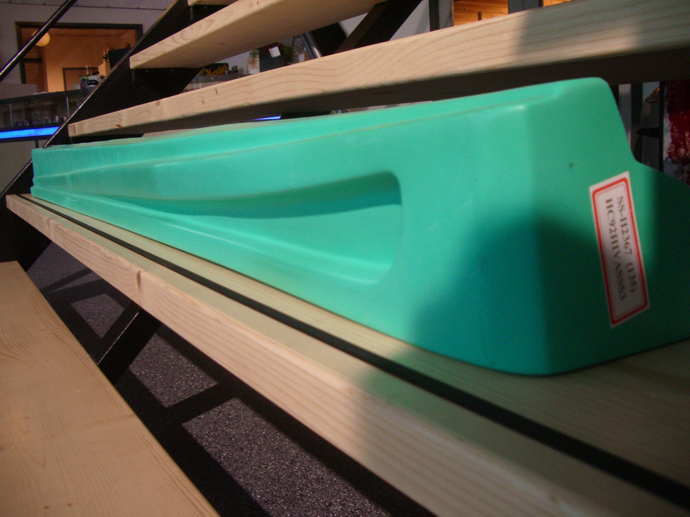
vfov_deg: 40.7
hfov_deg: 52.6
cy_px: 258
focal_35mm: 35
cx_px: 345
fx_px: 698
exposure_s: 1/30
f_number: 2.6
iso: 200
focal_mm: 5.8
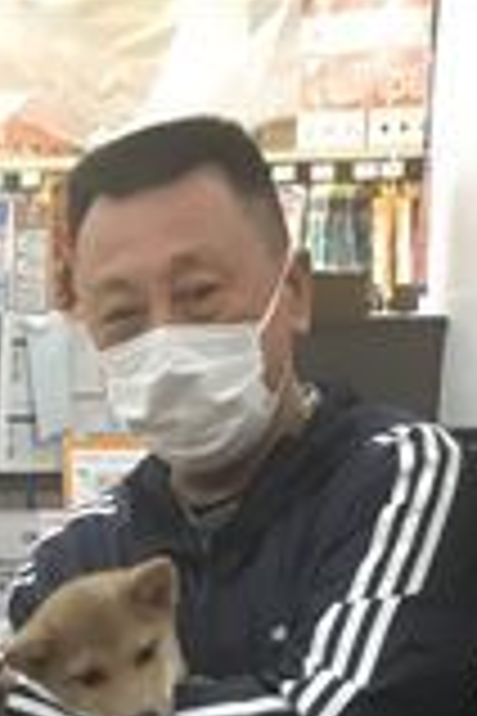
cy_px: 1004
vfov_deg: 15.7
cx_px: 9
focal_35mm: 122
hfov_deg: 11.1
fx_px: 2425
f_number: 2.4
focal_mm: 3.3
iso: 80
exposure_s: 1/33
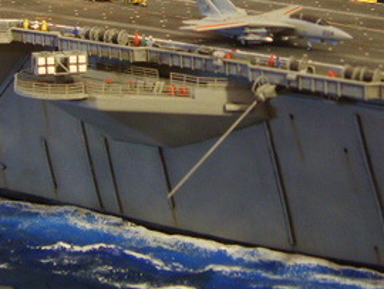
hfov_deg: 21.6
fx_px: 999
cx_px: 269
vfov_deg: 16.3
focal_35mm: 90
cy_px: 46
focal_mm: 7.8
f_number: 2.8
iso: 123
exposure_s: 1
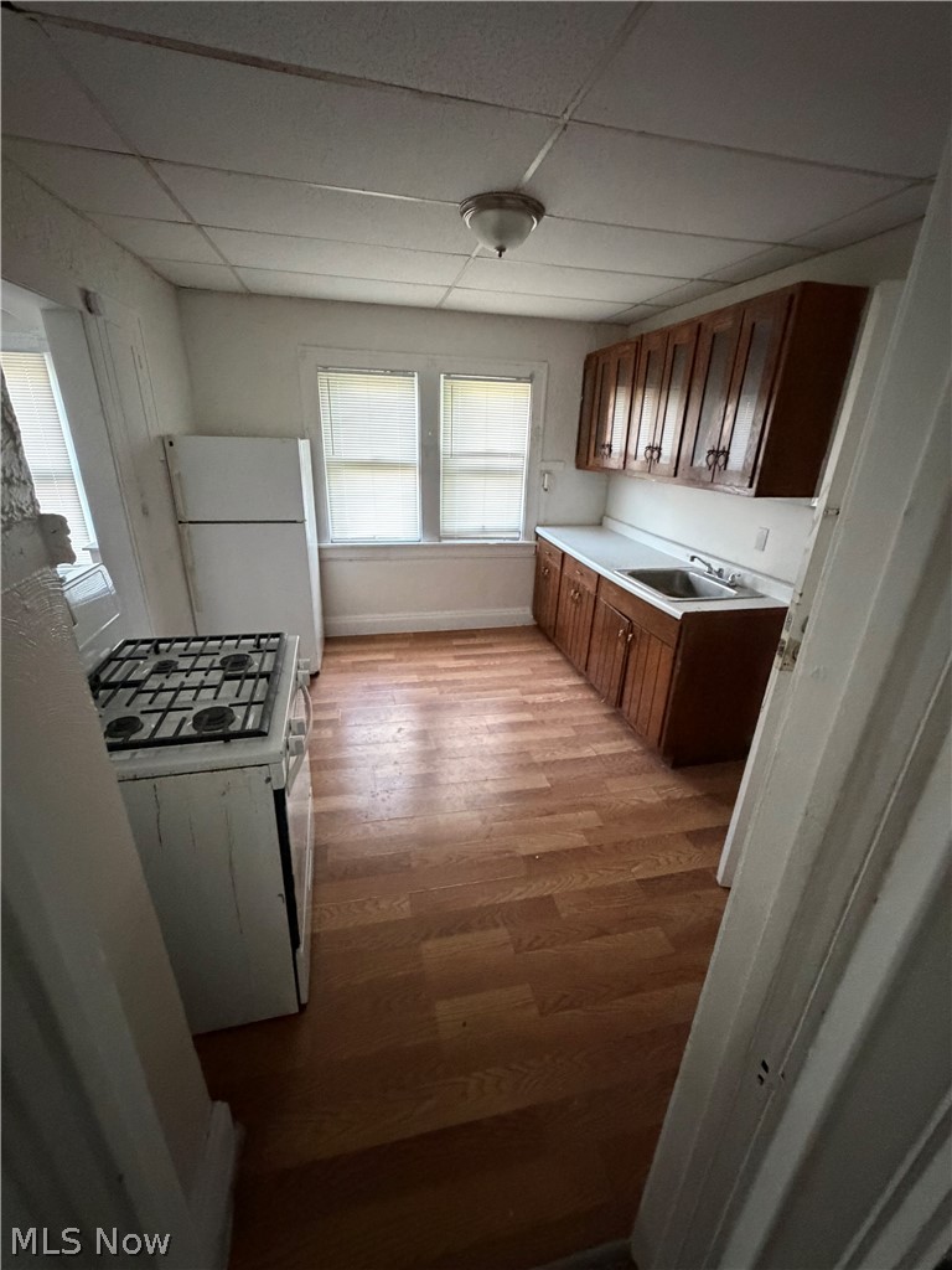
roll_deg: -1.4
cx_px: 476
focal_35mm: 14
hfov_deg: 85.7
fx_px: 513
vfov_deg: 102.1
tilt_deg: -21.0
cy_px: 635
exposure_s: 1/40
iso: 1600
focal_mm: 2.22
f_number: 2.2
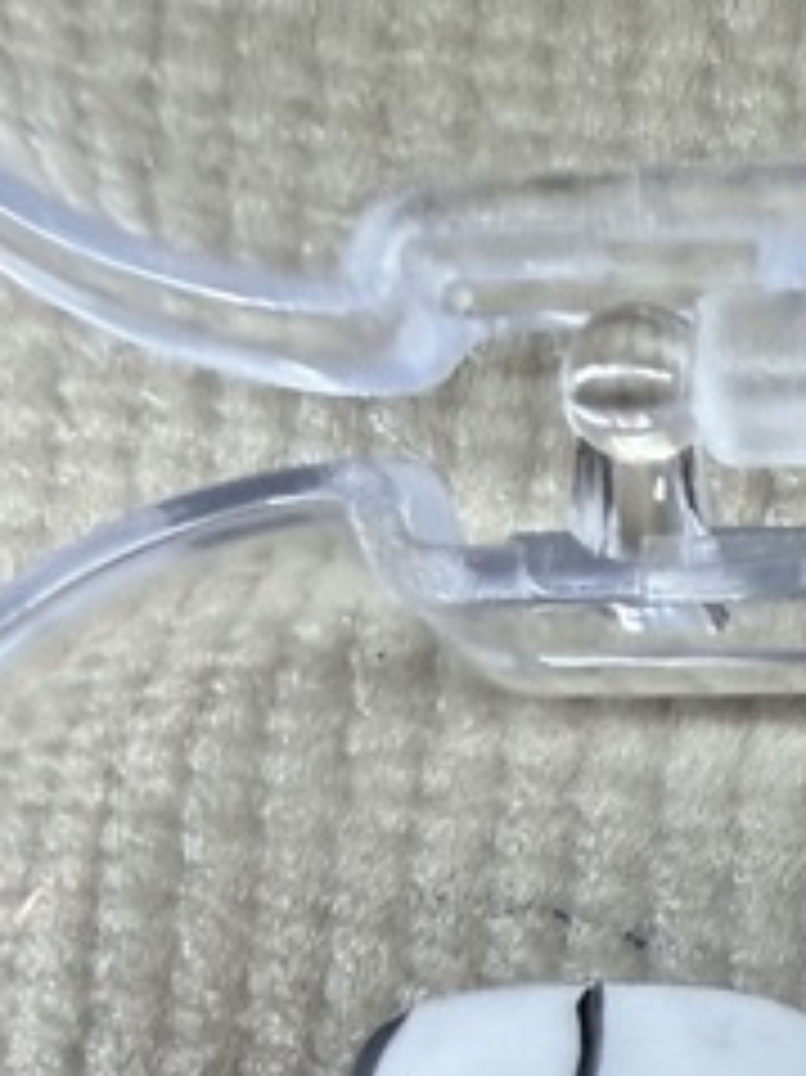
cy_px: 2057
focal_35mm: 103
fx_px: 3201
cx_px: 1711
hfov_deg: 12.3
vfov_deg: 15.7
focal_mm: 2.22
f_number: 2.2
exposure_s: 1/120
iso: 125
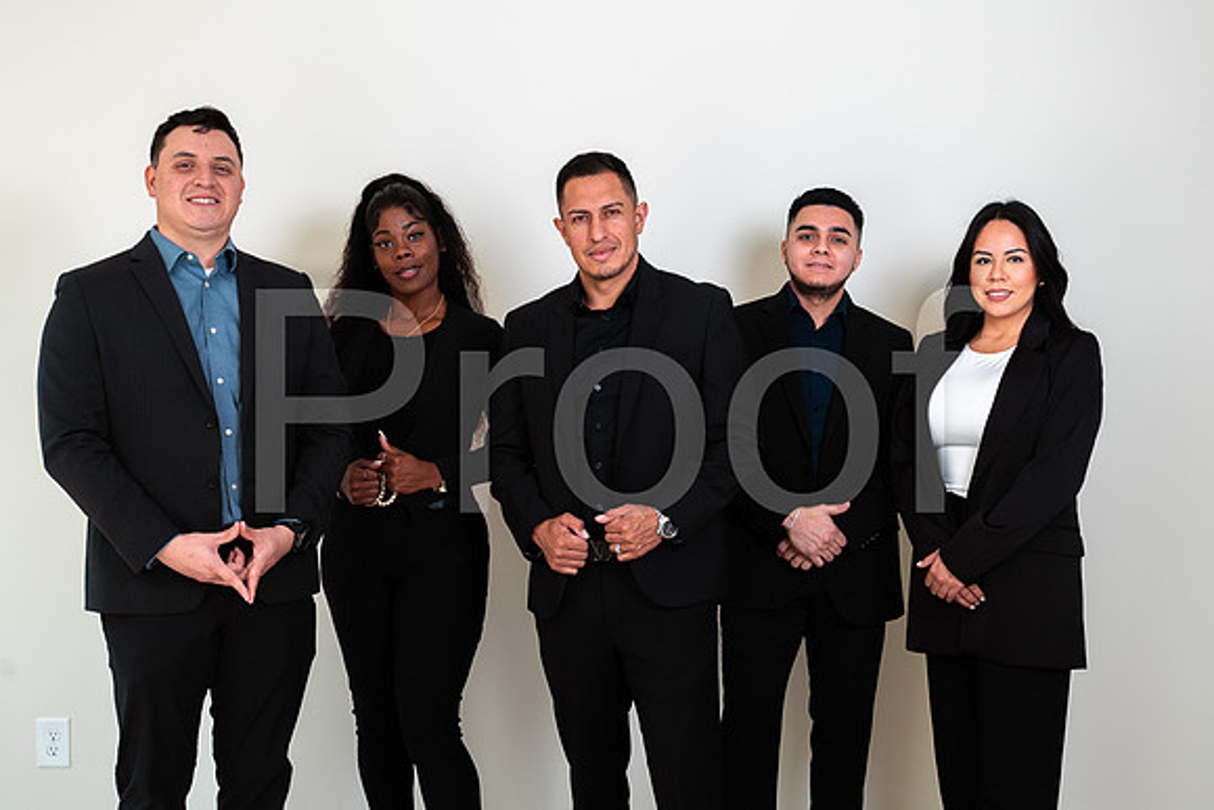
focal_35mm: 48
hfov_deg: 41.1
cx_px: 607
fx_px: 1619
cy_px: 405
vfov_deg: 28.1
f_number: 5.6
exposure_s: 1/160
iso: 200
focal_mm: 48
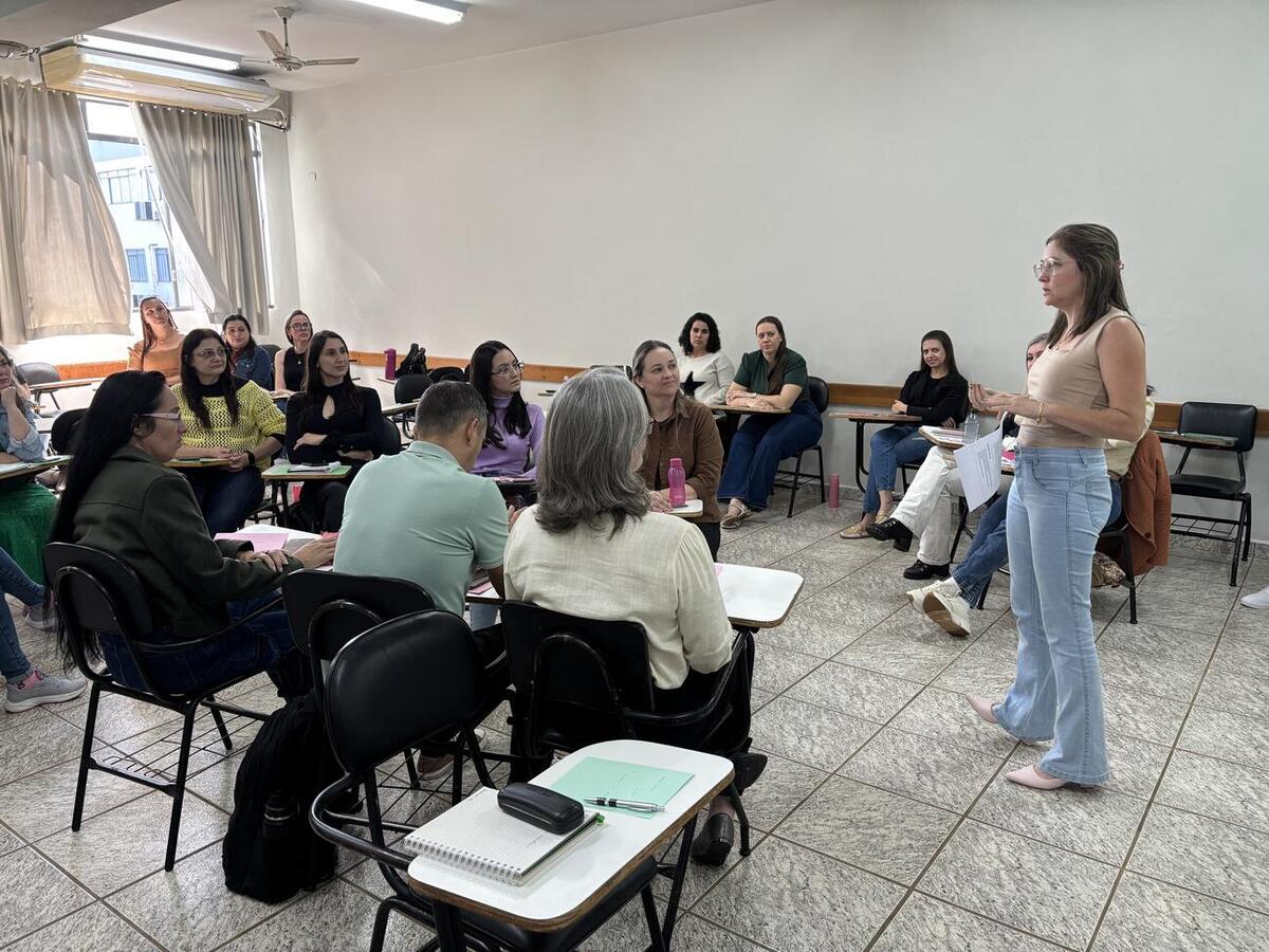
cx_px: 634
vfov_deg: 53.1
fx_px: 953
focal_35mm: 26
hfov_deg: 67.3
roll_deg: -0.1
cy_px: 476
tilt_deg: -10.1
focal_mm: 5.96
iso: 125
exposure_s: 1/120
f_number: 1.6
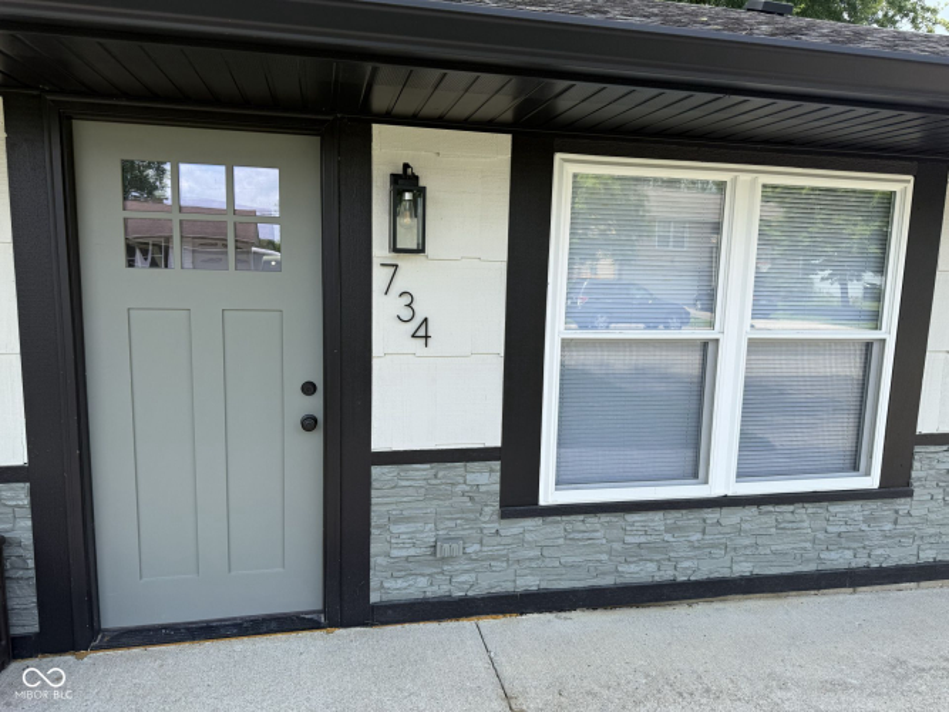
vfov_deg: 56.8
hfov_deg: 71.6
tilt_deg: -6.6
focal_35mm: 24
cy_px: 356
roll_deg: -0.5
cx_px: 474
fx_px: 658
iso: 80
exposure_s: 1/1174
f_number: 1.78
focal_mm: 6.76
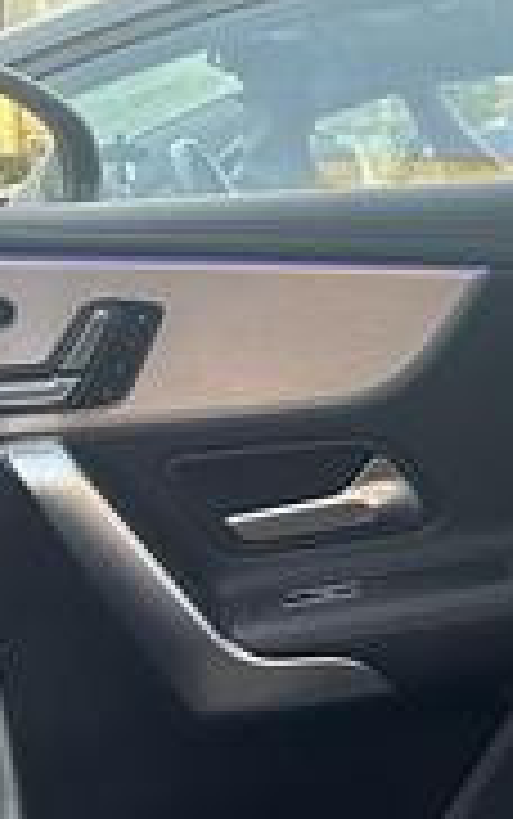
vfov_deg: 22.2
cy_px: 83
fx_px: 2032
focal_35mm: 91
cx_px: 1386
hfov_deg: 11.0
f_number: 1.78
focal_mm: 6.86
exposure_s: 1/121
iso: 200
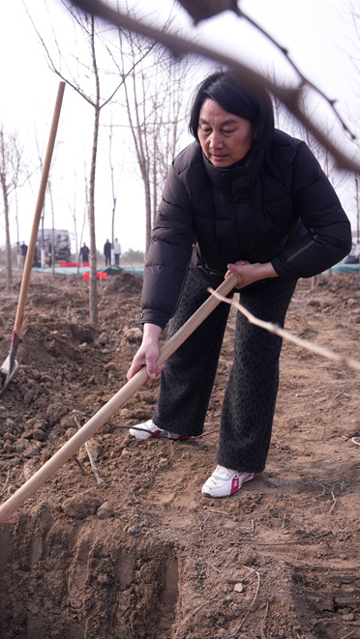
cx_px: -8
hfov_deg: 29.0
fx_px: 645
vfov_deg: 52.8
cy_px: 321
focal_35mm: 38
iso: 320
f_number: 3.5
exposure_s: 1/1600
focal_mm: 24
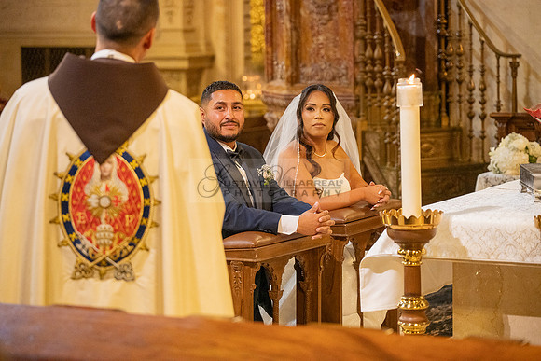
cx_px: 270
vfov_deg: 11.4
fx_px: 1804
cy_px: 180
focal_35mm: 120
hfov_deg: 17.1
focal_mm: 120
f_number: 4
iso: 3200
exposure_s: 1/200
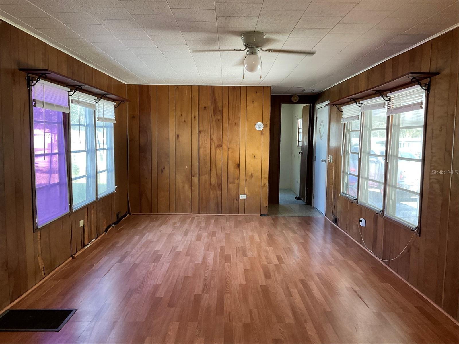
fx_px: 385
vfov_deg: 48.2
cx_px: 230
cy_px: 172
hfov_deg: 61.7
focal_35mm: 29
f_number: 1.8
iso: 100
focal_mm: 3
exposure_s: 1/60
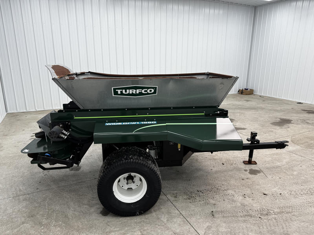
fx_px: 218
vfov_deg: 56.8
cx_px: 157
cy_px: 118
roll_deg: -1.3
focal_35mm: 24
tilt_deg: -16.9
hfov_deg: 71.6
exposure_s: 1/120
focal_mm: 6.76
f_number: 1.78
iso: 80
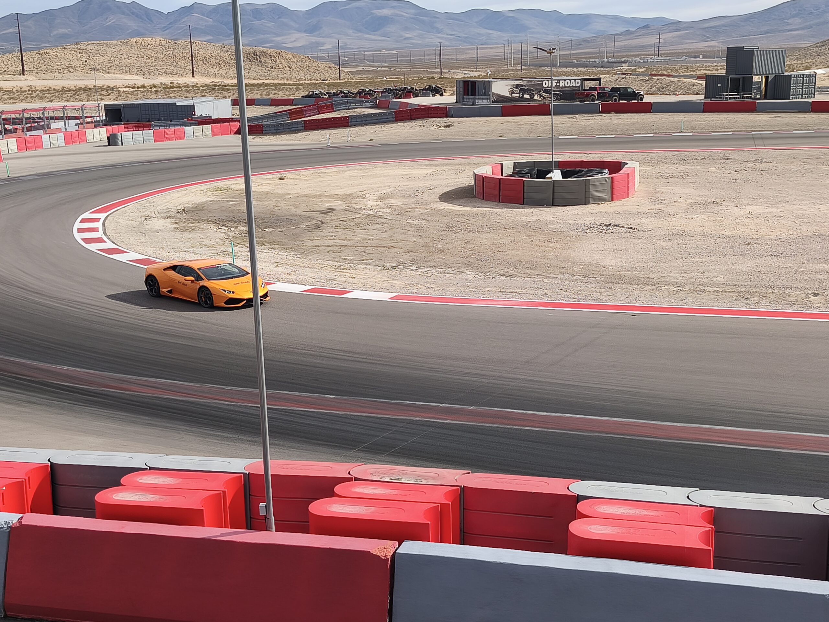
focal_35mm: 41
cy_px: 311
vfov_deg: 35.1
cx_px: 414
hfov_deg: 45.8
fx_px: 982
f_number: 1.65
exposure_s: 1/946
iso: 50
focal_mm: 6.18
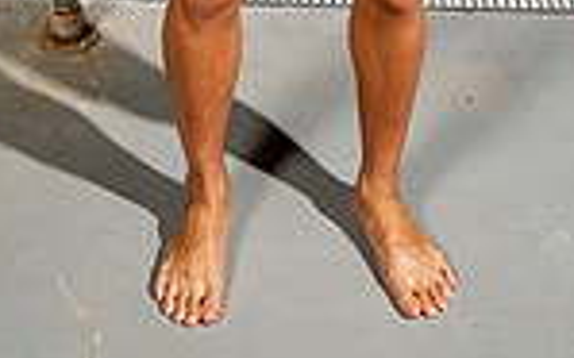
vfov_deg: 14.1
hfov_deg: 27.9
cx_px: 285
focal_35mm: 74
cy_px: -408
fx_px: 1157
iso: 500
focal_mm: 24
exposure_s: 1/125
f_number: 7.1
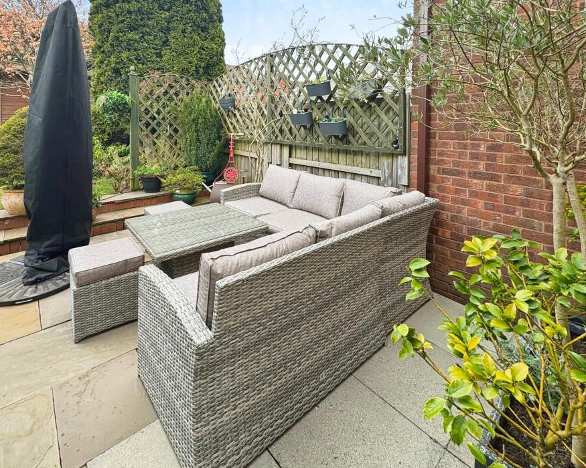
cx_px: 276
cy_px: 218
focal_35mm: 16
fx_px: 277
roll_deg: +0.5
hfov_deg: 93.0
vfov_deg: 80.3
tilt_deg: -8.6
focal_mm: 2.22
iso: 64
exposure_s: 1/316
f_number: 2.2
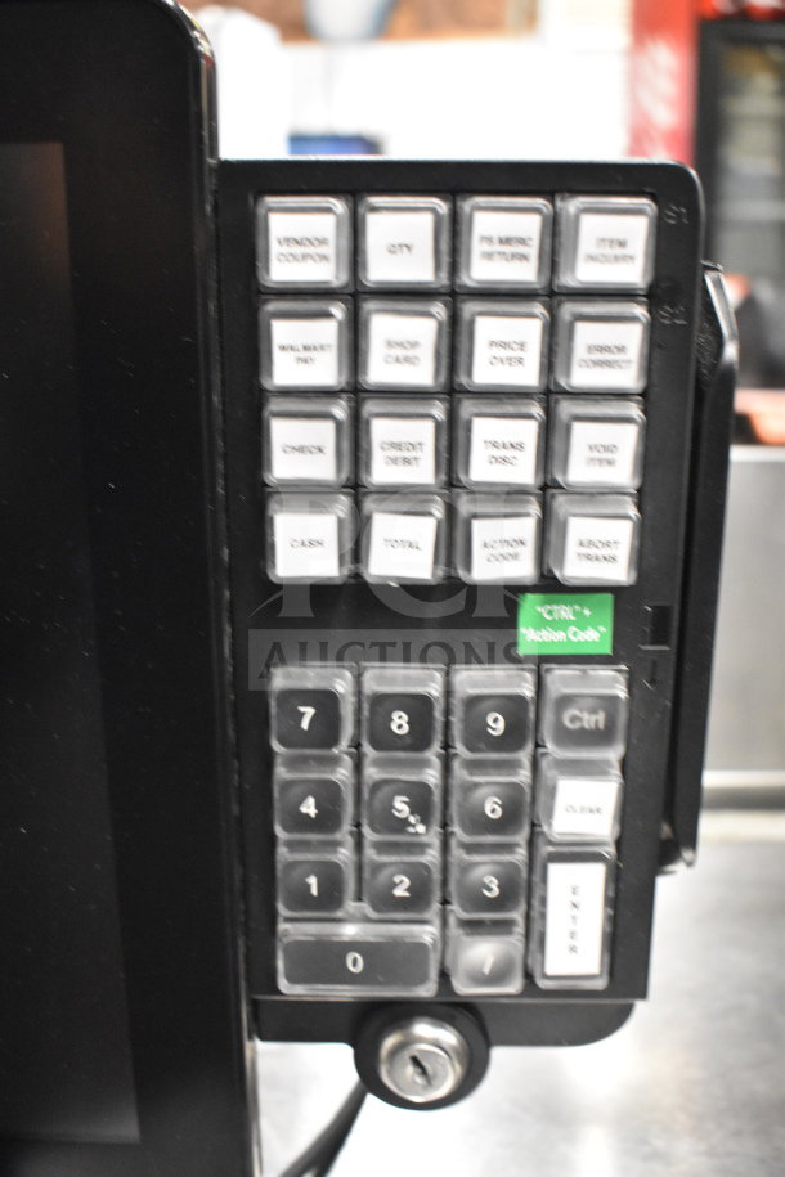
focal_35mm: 36
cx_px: 392
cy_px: 588
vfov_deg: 53.1
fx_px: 1177
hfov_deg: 36.9
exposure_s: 1/40
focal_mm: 24
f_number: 3.8
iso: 5000
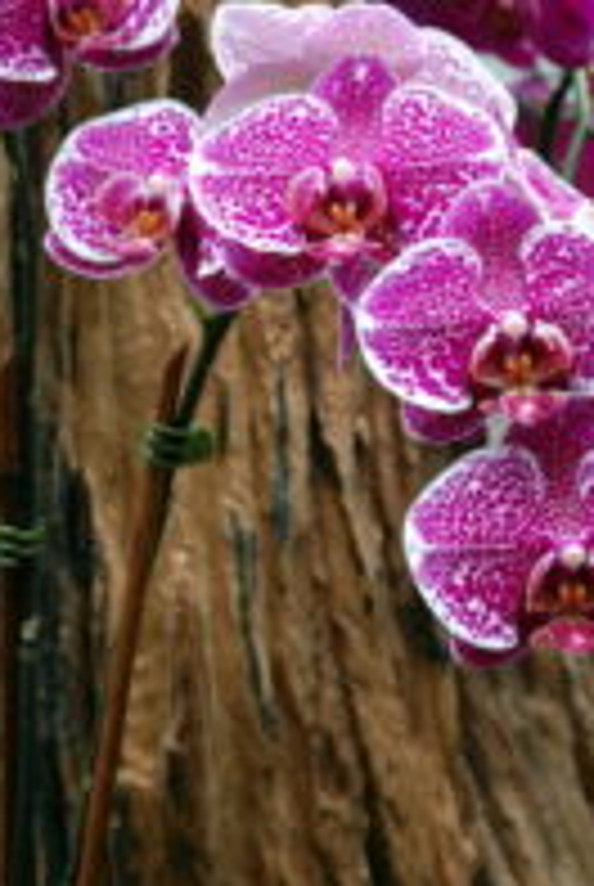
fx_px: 4316
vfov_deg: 11.6
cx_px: 223
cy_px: 9
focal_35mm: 175
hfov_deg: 7.9
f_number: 4.5
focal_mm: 46
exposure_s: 1/40
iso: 800
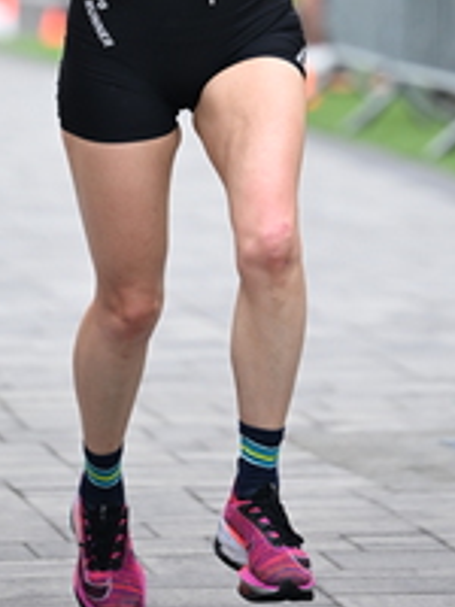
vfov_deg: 5.0
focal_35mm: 396
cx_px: 223
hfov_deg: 3.8
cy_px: -140
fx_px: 6940
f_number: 2.8
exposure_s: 1/1600
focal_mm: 150
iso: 1000
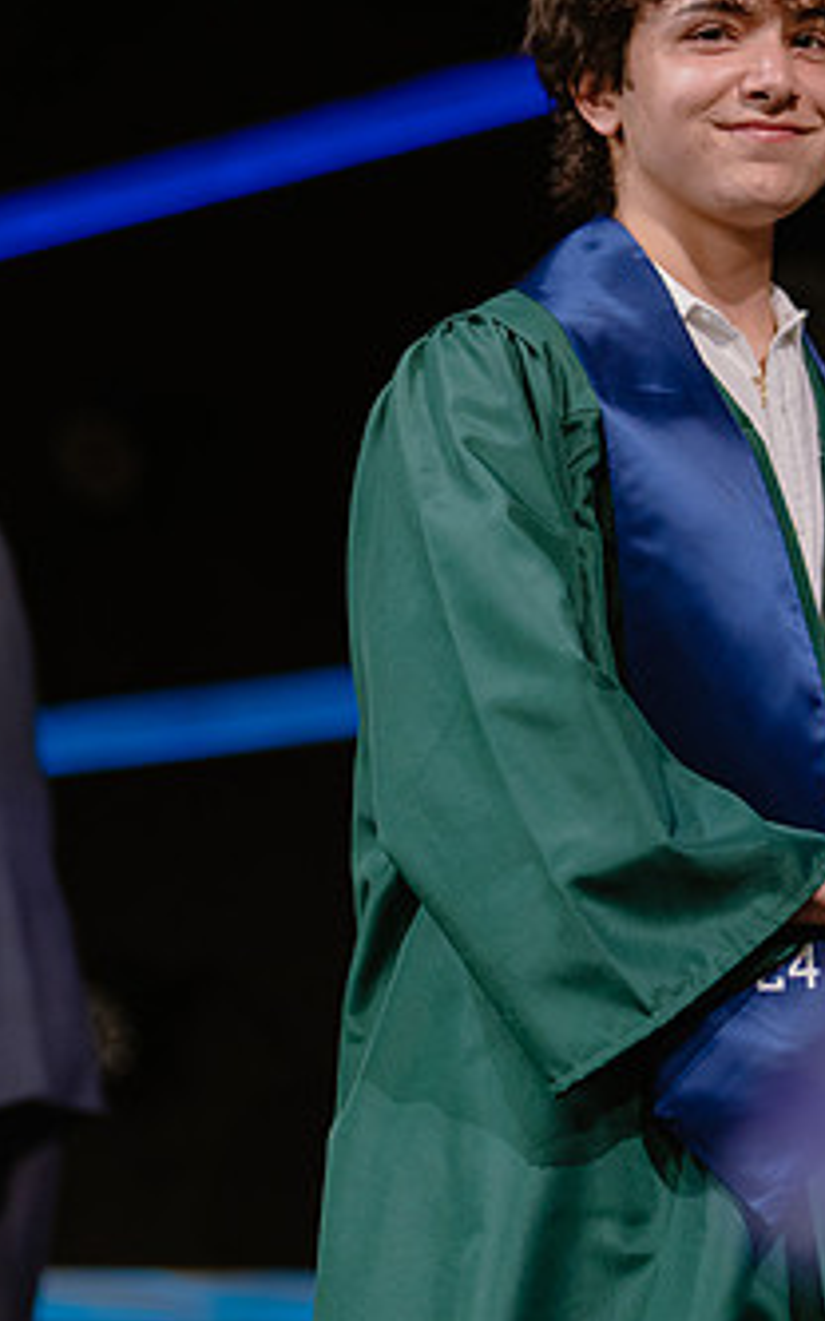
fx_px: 4211
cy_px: 397
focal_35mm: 117
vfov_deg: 17.8
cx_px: 665
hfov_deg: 11.2
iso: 640
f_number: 1.2
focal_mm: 50
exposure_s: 1/320
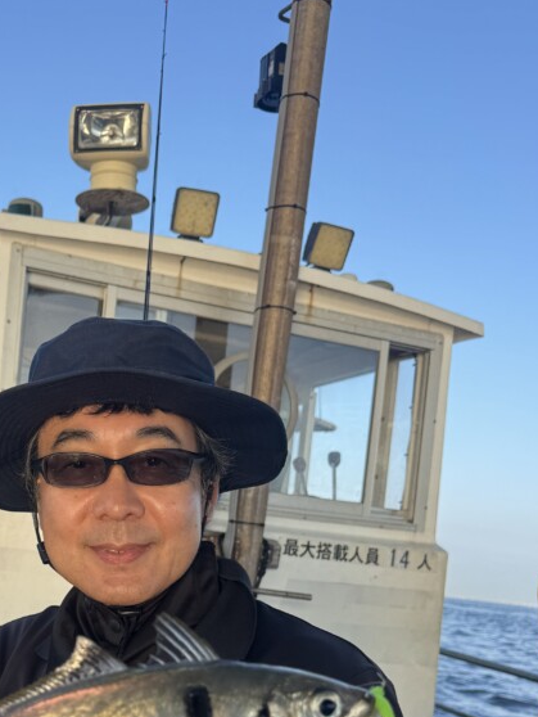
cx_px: 103
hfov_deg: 32.6
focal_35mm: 43
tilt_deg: -3.9
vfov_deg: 41.5
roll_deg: -7.0
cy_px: 598
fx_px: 890
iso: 80
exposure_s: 1/1112
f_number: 1.78
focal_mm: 6.76
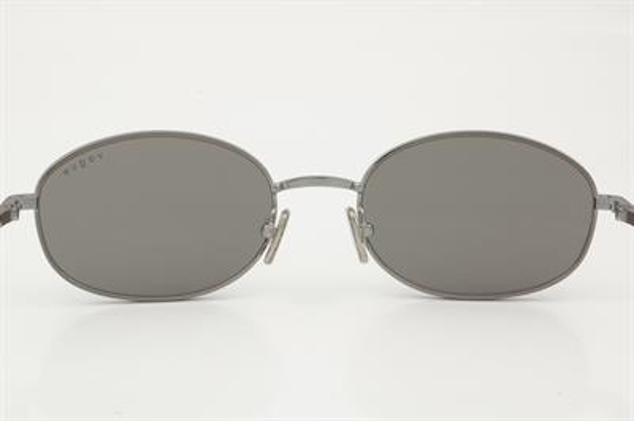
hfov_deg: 24.6
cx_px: 317
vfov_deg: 16.5
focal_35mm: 82
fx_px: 1452
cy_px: 210
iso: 100
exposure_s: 1/2
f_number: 32
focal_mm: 55
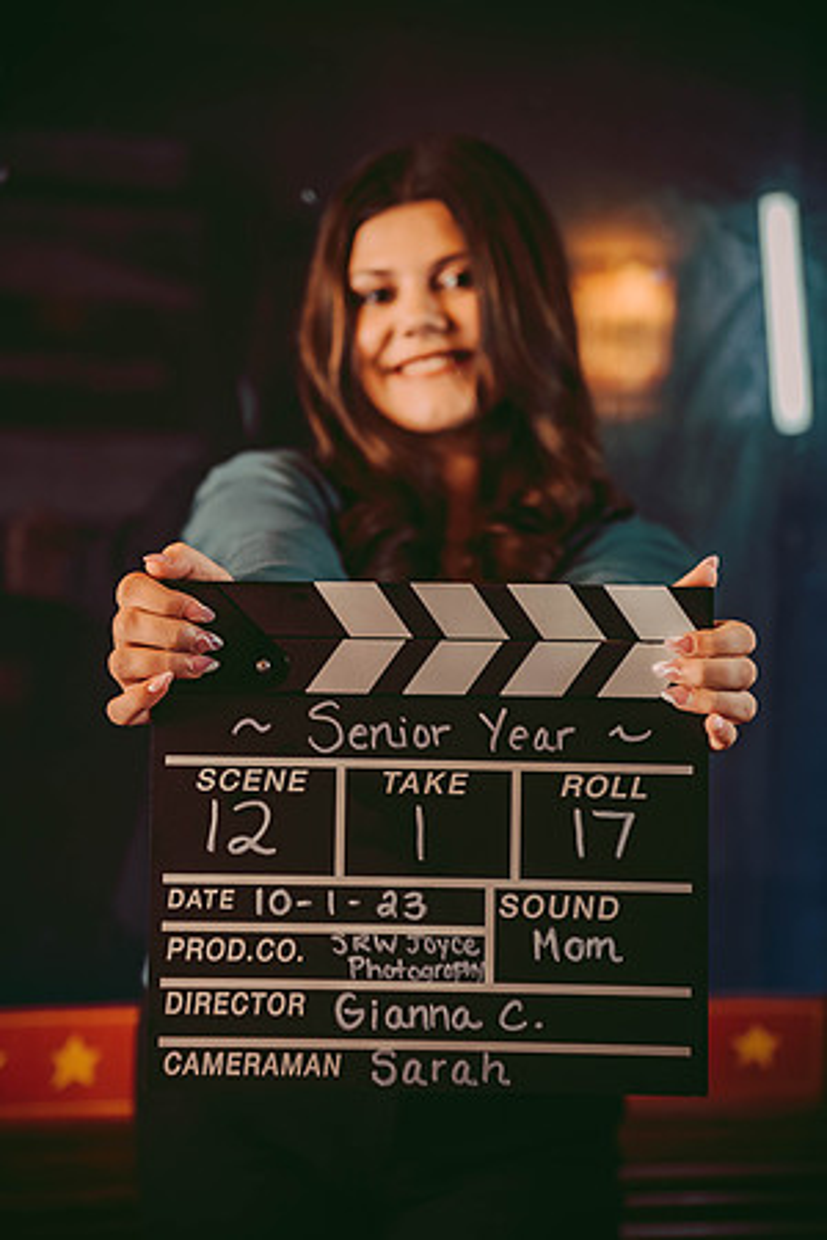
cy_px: 620
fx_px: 2240
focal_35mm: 65
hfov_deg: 20.9
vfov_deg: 31.0
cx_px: 414
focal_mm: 65
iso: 1000
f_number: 2.8
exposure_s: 1/160
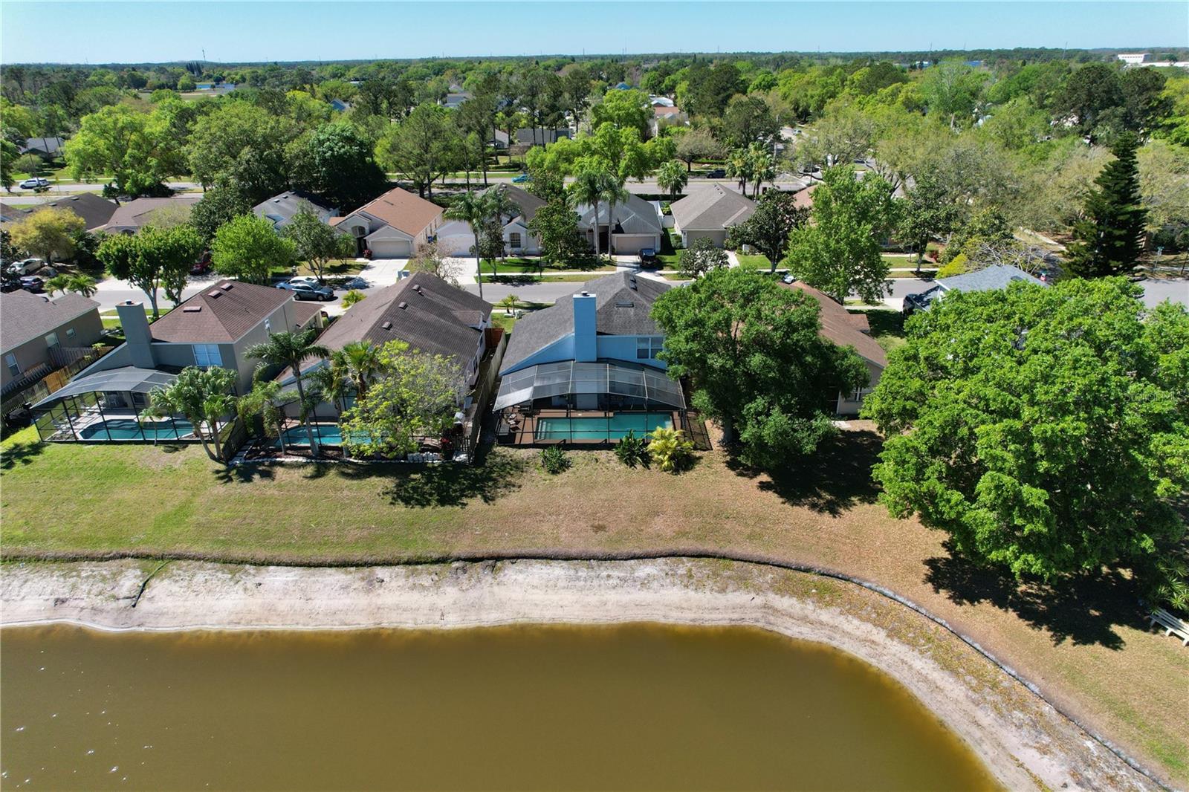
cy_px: 396
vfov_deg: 57.2
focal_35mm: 22
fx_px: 726
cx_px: 594
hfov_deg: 78.6
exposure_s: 1/3200
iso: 200
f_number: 2.8
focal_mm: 8.38
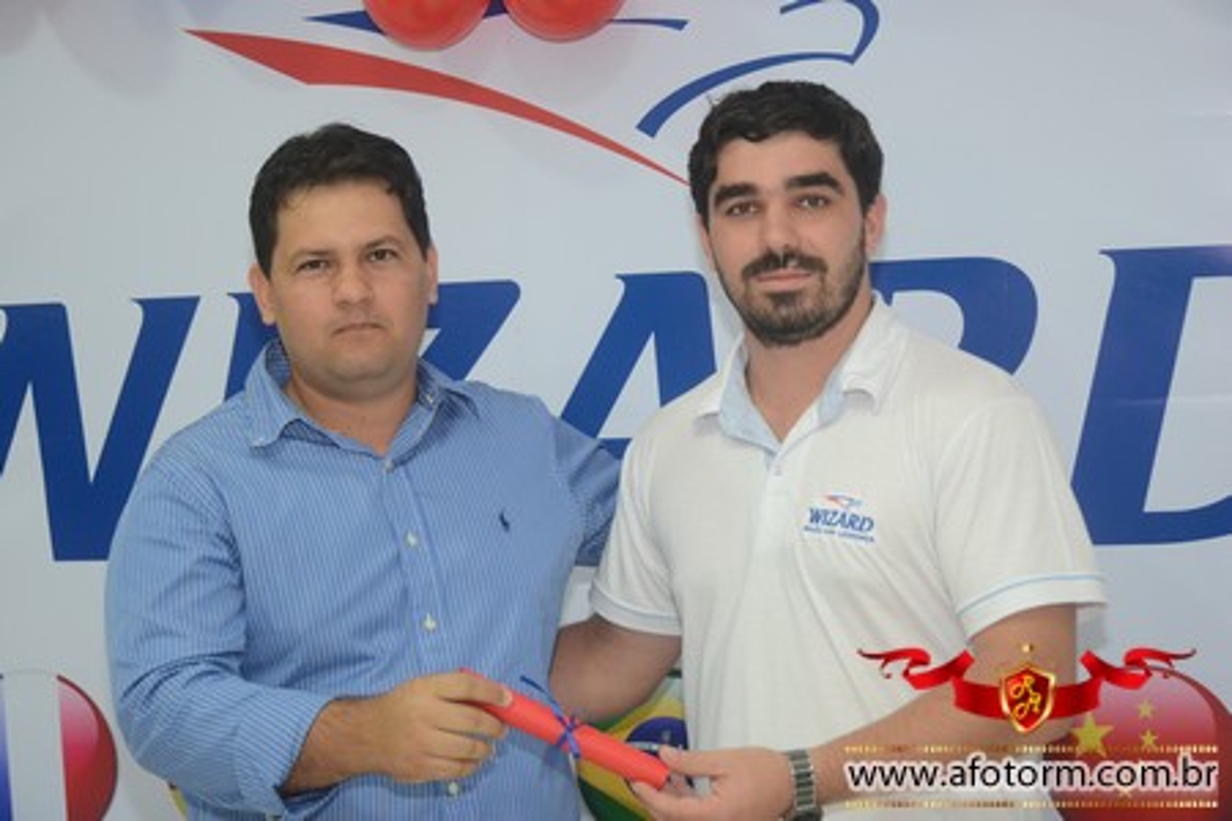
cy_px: 410
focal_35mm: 78
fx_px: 2669
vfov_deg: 17.5
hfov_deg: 26.0
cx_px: 616
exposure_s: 1/80
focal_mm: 52
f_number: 5
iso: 1600
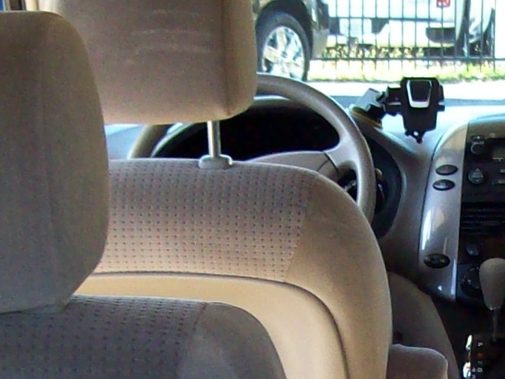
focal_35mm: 152
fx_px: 2218
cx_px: 481
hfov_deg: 12.9
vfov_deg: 9.5
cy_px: 549
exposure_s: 1/128
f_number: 2.7
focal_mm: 6
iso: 166
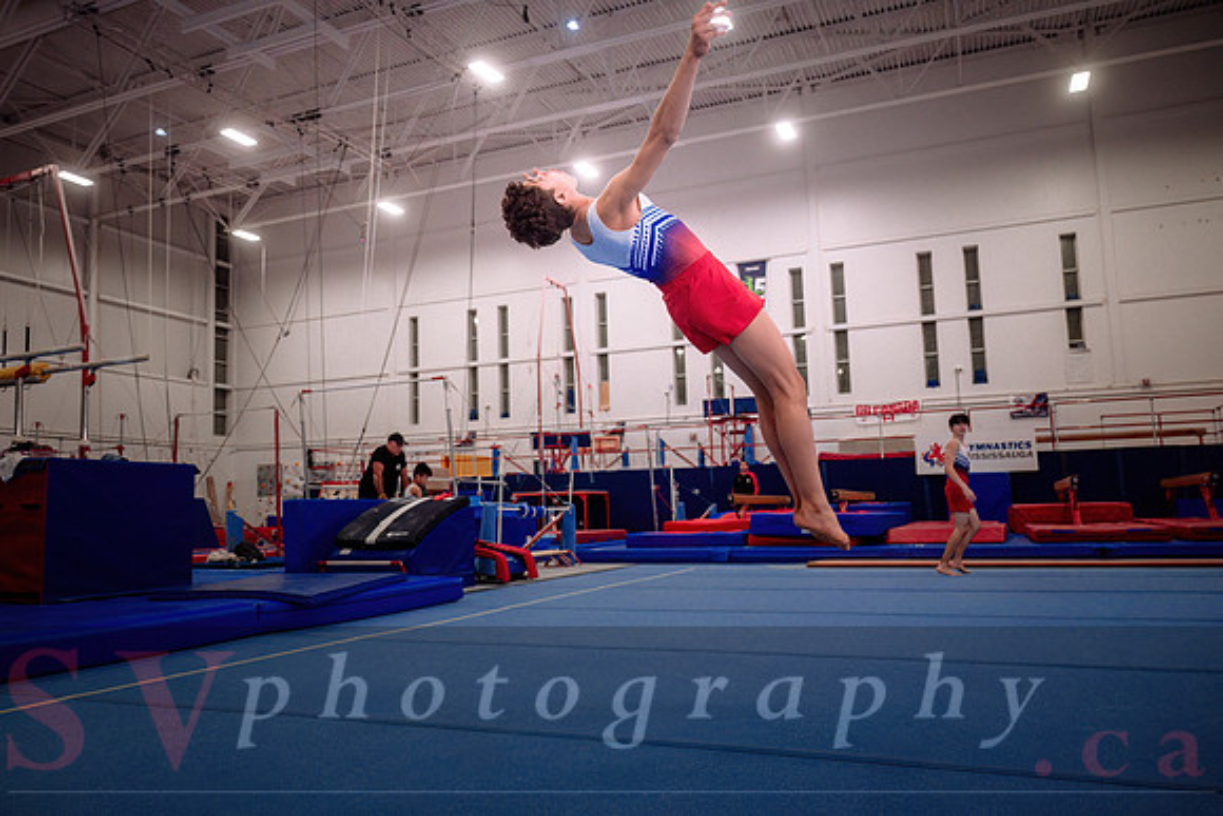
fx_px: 969
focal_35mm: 29
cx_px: 570
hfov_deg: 64.5
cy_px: 418
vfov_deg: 45.7
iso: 1600
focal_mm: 26
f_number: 2.8
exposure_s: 1/1000
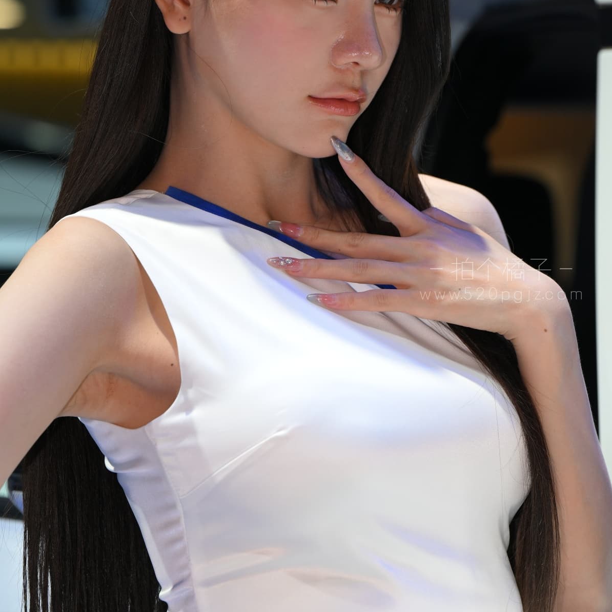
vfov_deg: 8.5
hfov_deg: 8.5
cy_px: 254
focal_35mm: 205
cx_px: 307
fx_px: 4100
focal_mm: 160
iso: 400
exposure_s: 1/320
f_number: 6.3
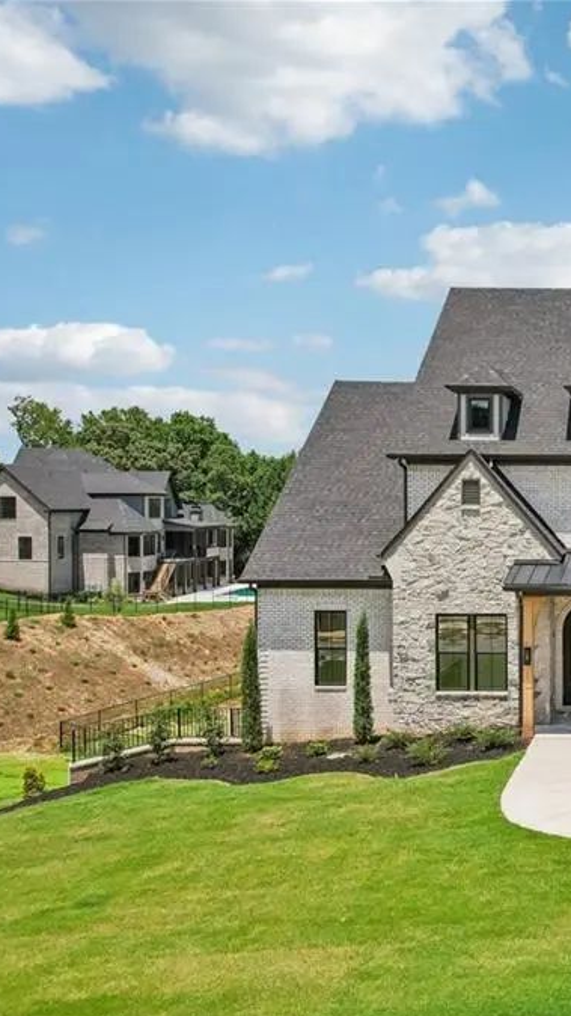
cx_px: 707
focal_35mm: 35
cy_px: 512
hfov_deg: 28.7
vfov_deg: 56.6
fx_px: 942
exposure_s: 1/4000
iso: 140
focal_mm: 8.4
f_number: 2.8
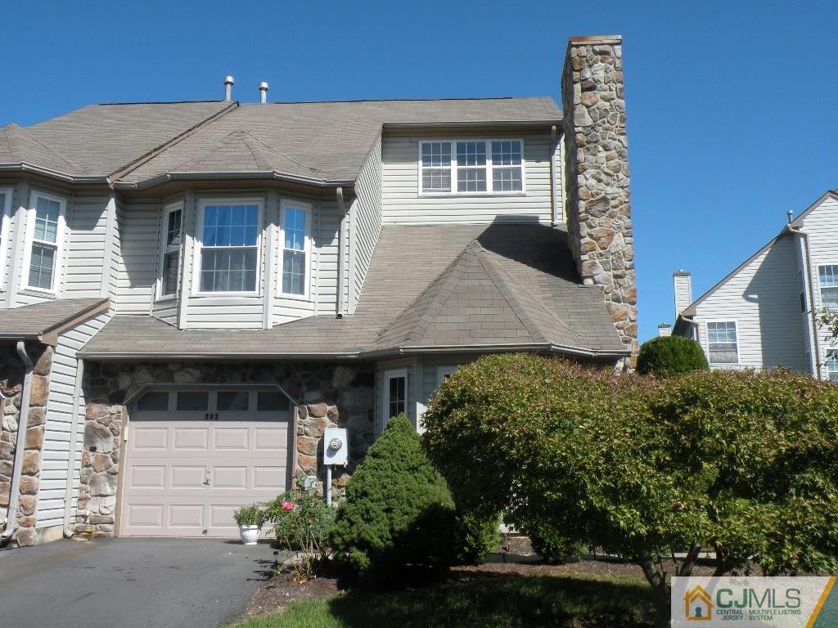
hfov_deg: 55.4
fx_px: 799
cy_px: 314
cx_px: 419
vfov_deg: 42.9
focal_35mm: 33
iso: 64
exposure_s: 1/243
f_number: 7.1
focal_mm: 5.8
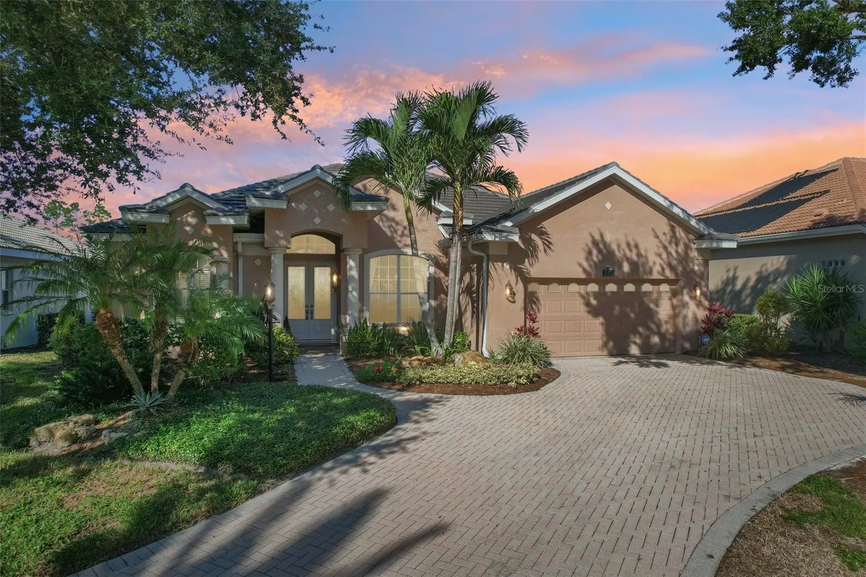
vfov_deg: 57.2
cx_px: 433
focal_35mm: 22
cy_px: 288
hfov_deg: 78.6
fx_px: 529
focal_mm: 8.38
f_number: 2.8
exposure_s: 1/180
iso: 100
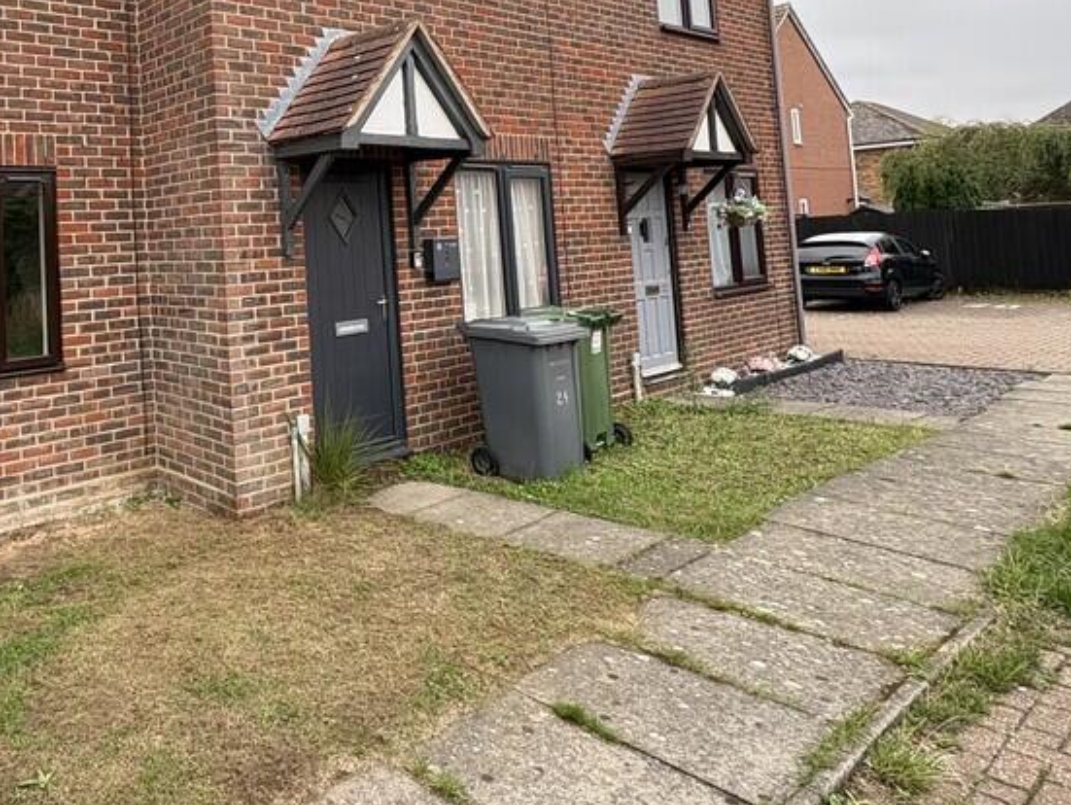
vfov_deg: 50.8
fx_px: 805
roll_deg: +3.1
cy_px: 196
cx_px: 165
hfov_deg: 60.0
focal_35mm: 26
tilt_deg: +3.7
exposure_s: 1/99
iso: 50
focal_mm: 2.22
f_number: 2.2
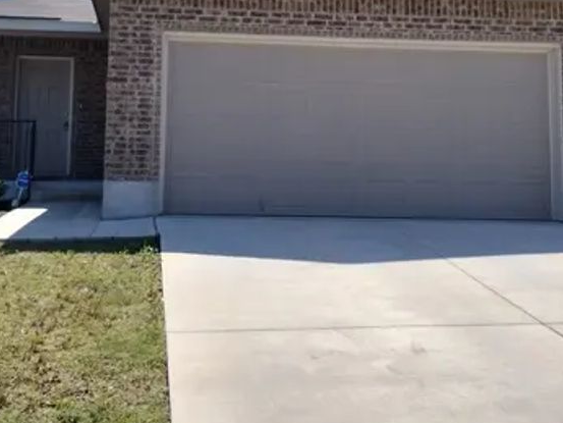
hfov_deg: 38.1
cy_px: 80
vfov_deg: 28.4
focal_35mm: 50
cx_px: 239
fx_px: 813
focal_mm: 4.71
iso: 100
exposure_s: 1/3204
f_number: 1.7
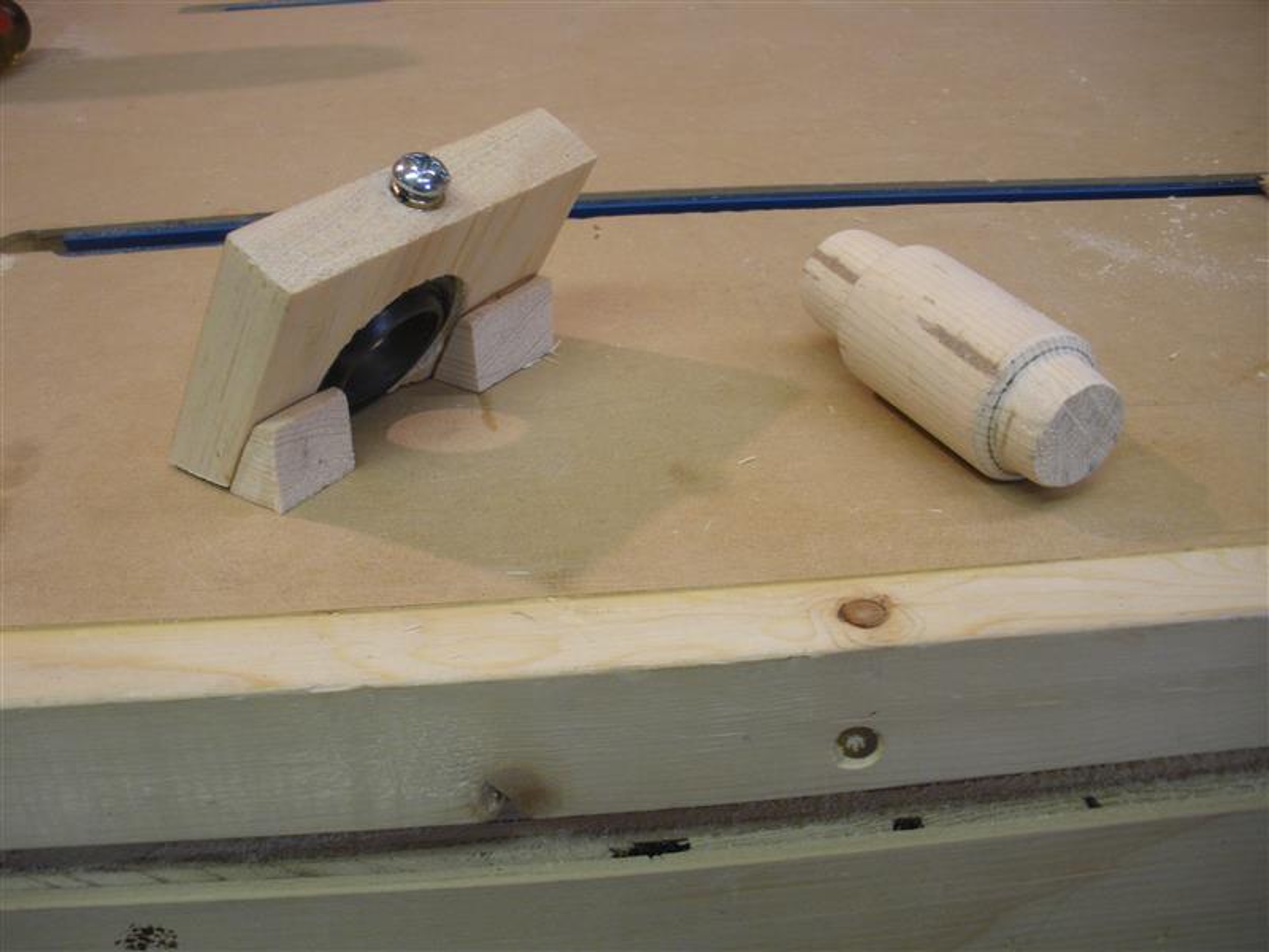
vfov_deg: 39.7
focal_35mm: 36
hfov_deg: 51.4
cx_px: 634
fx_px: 1320
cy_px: 476
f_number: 3.5
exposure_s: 1/61.5
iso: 174
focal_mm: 6.3
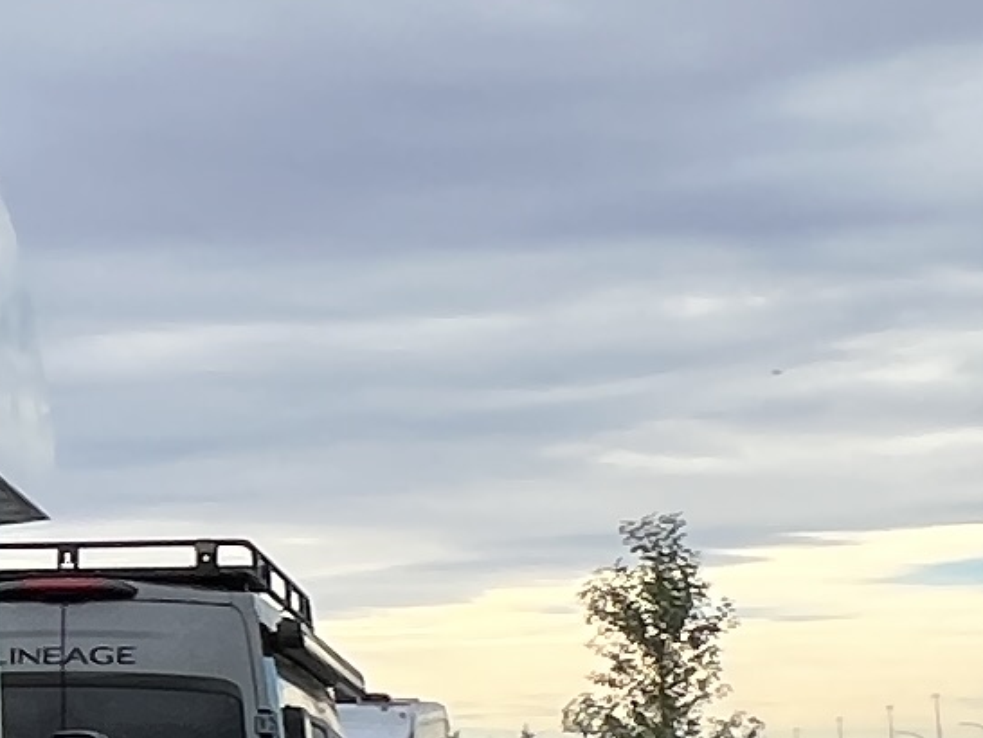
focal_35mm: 96
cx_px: -1093
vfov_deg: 15.4
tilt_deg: +5.5
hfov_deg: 15.4
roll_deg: +1.4
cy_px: 508
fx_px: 2727
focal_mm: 1.57
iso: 32
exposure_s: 1/408
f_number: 1.8
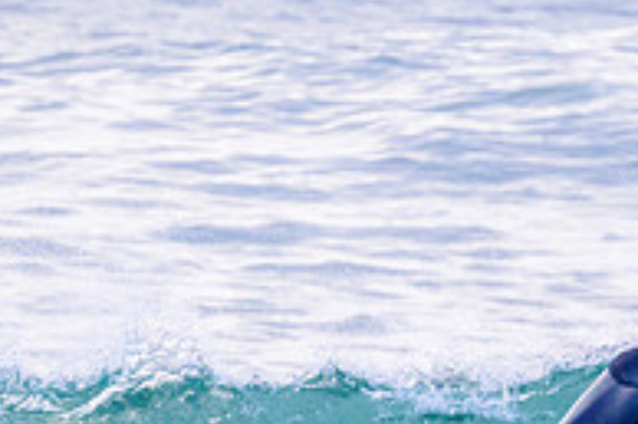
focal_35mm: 1797
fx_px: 31819
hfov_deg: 1.1
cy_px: 508
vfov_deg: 0.8
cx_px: 825
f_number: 11
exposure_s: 1/2000
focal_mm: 600
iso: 5000
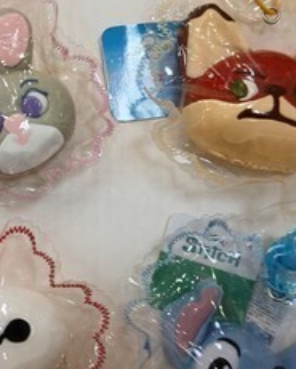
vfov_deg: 34.1
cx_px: 70
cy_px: 178
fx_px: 602
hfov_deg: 27.2
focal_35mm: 55
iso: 50
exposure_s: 1/50
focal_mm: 3.86
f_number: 1.8
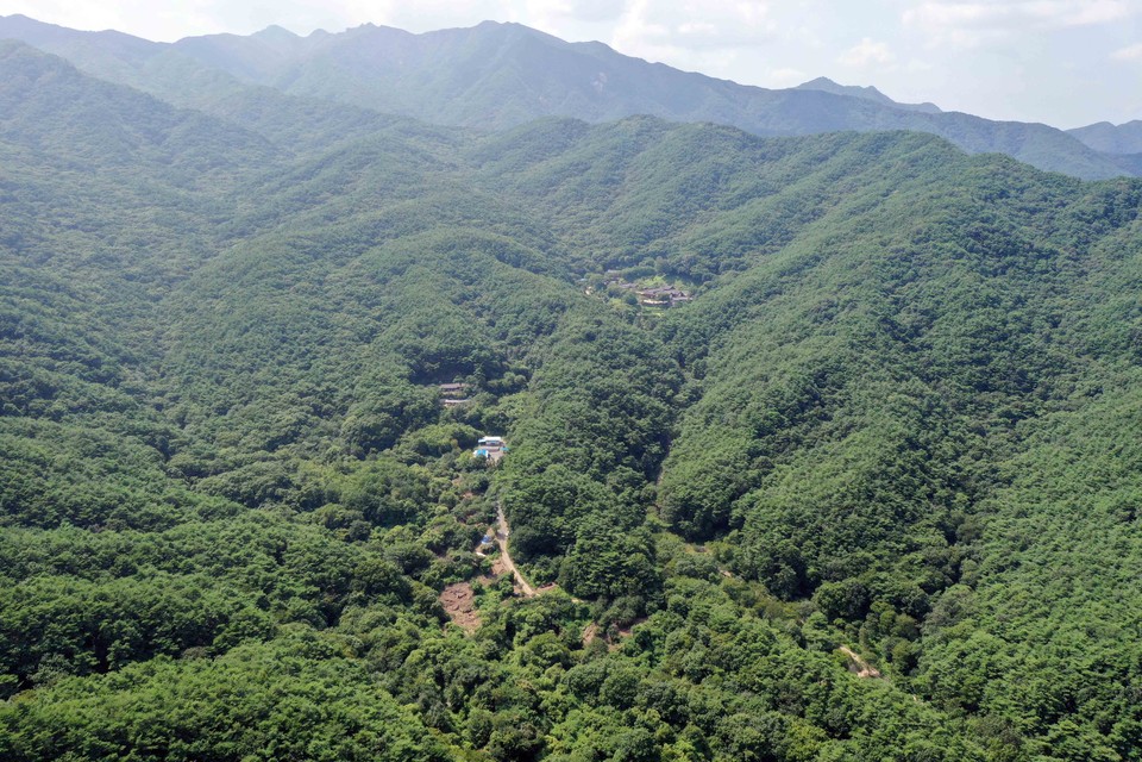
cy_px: 381
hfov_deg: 65.5
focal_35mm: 28
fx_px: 888
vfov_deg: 46.4
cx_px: 571
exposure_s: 1/400
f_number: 5.6
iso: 100
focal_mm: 10.26
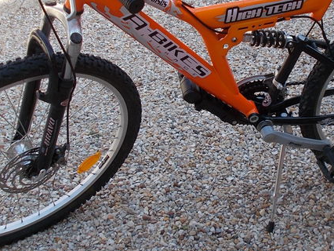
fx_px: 589
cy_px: 61
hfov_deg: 31.4
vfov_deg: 23.8
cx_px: 224
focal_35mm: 61
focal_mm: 4.6
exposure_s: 1/200
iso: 80
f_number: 3.2
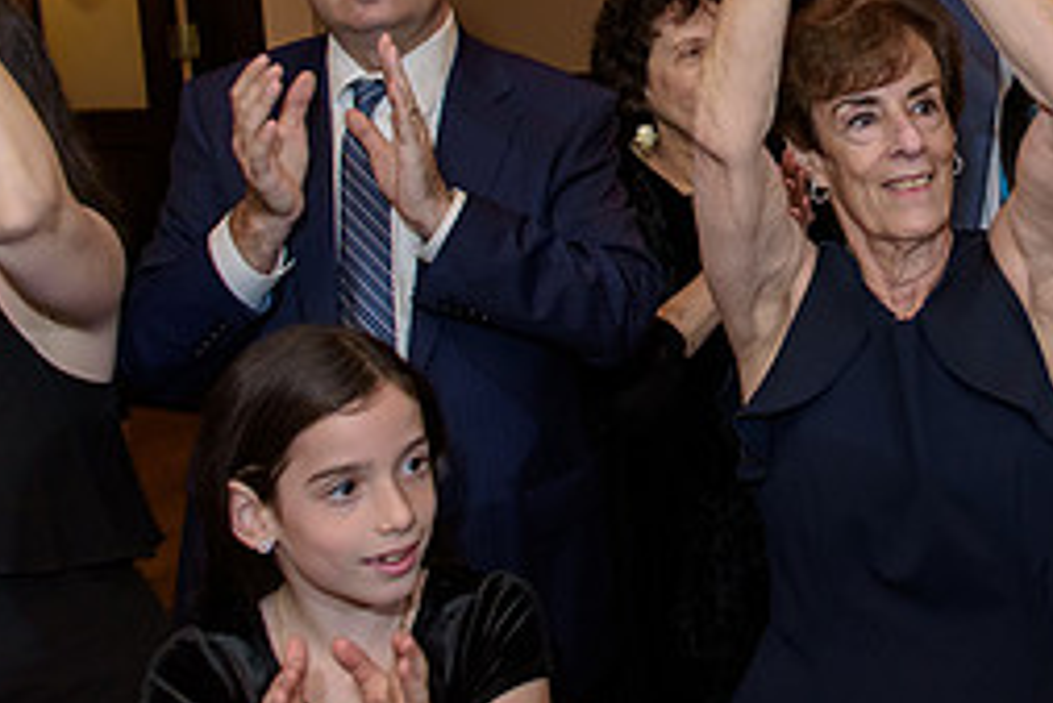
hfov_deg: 34.3
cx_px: 941
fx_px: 1610
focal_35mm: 55
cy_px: 64
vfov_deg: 23.9
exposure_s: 1/125
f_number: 3.2
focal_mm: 24
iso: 1600
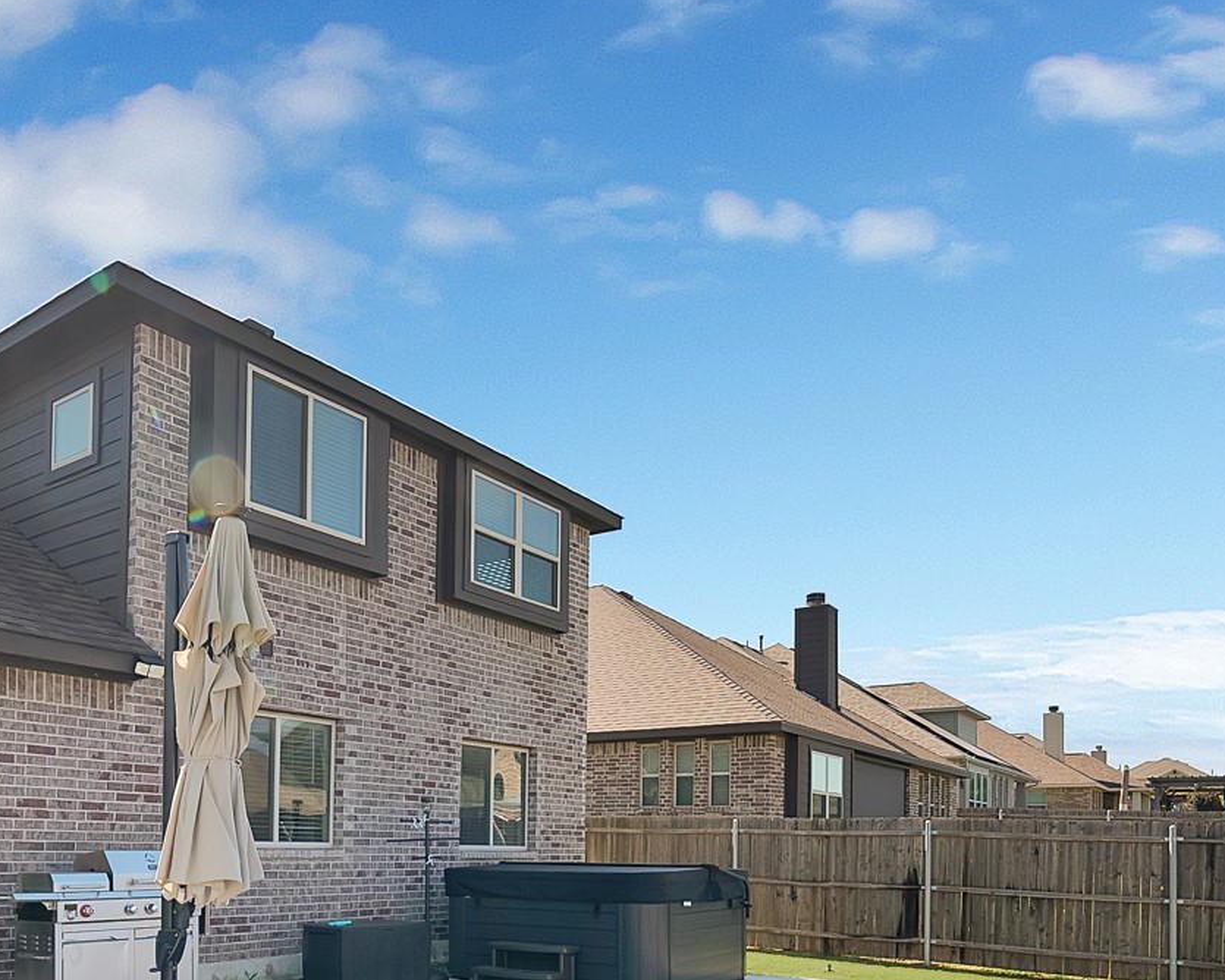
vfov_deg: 48.9
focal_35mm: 27
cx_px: 332
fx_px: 979
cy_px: 834
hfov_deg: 61.1
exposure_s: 1/320
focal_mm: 12
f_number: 9
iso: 640
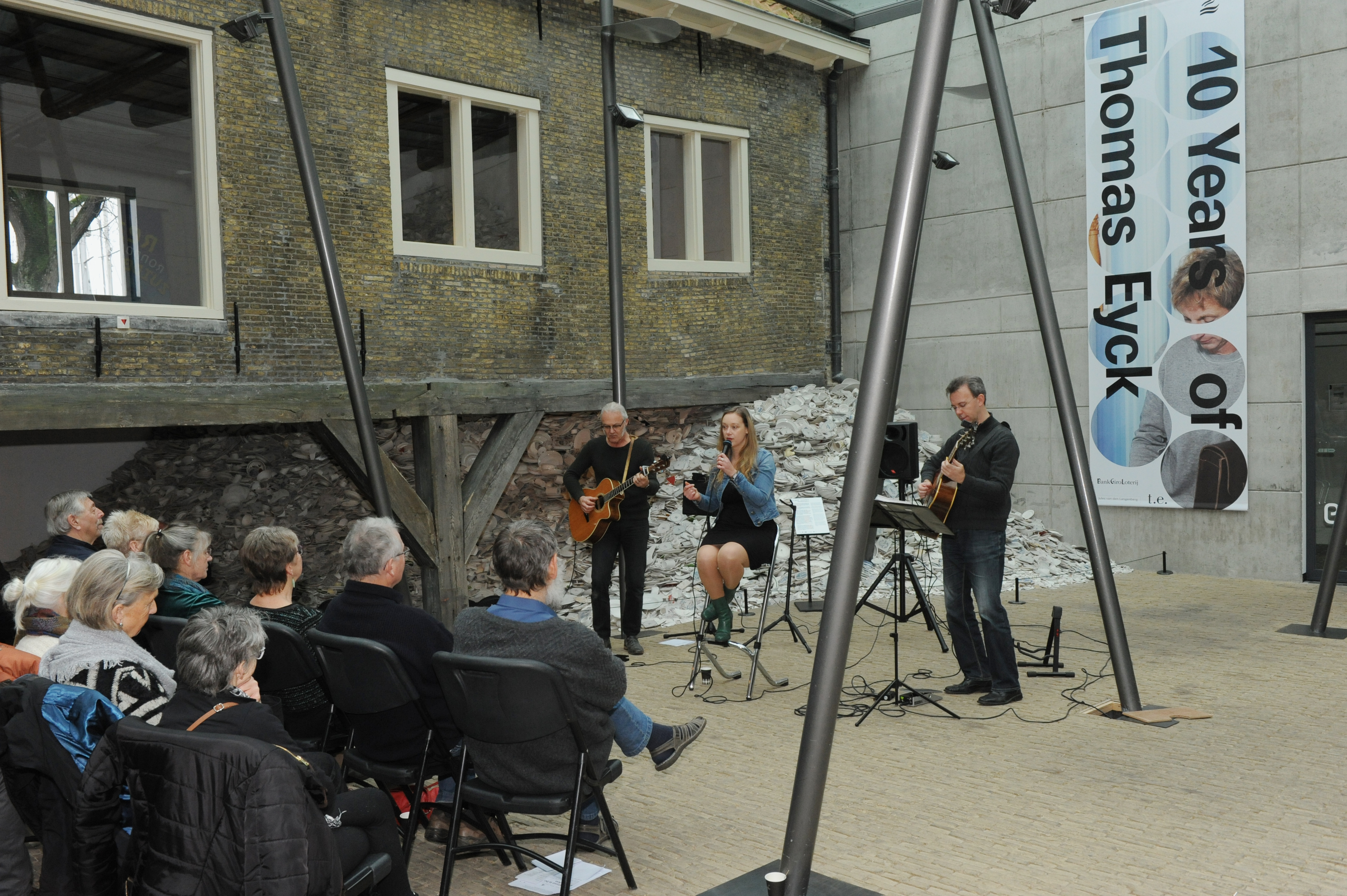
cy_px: 448
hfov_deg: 58.7
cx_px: 674
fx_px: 1197
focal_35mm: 32
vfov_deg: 41.1
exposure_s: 1/200
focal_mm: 32
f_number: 9
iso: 2000
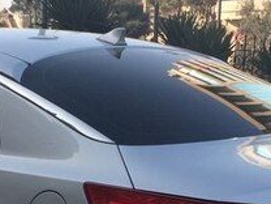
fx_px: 720
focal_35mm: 92
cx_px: 48
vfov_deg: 15.5
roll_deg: -1.2
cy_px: 237
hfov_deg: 21.0
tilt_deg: -16.1
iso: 32
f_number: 2.2
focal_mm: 4.15
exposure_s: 1/662
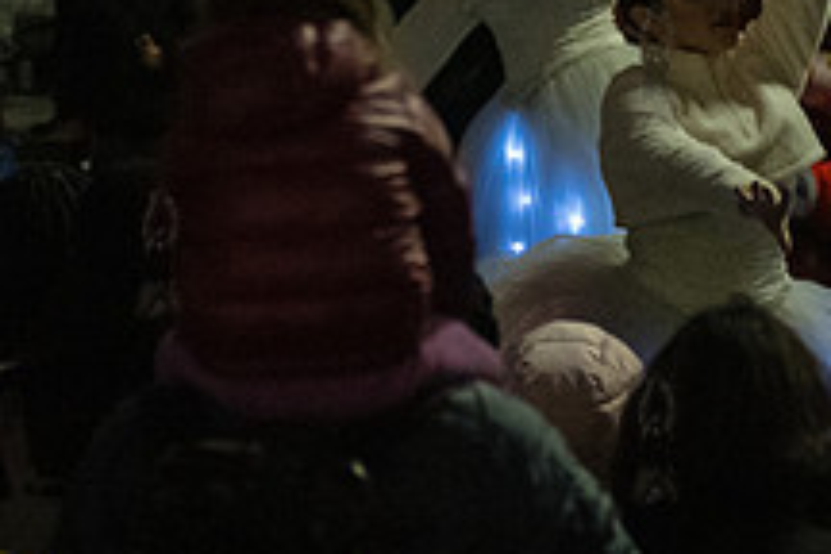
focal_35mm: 290
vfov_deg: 4.7
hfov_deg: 7.1
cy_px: 61
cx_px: 703
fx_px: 6694
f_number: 3.2
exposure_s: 1/250
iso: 8000
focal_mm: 100
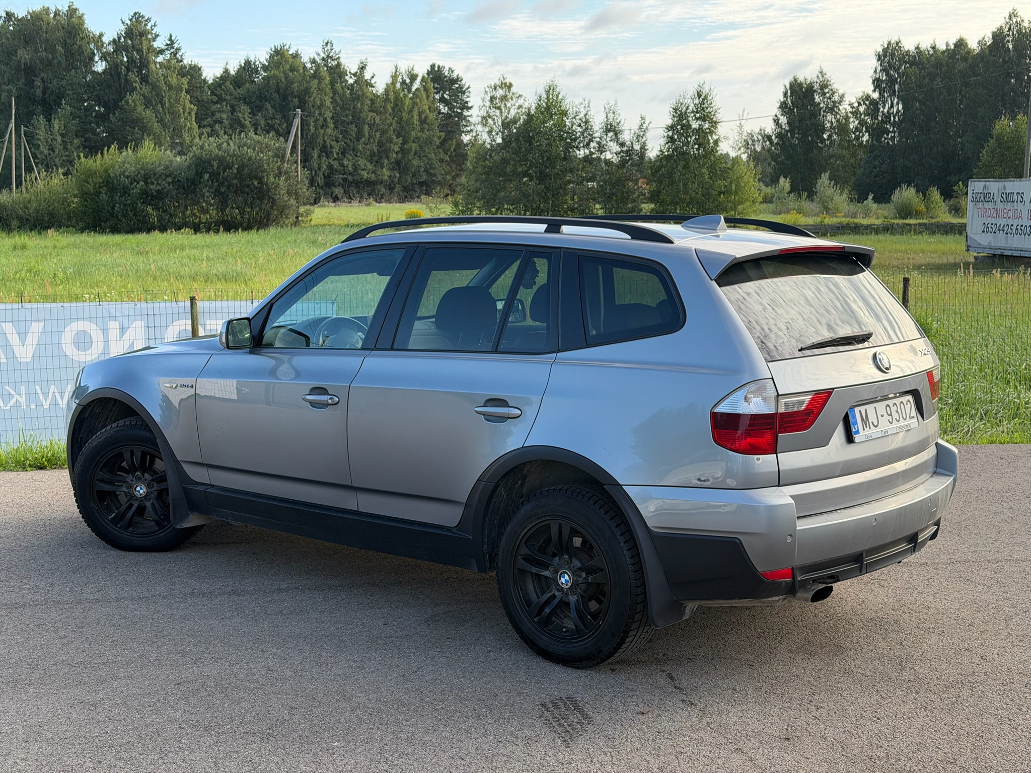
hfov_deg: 39.7
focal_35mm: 48
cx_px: 516
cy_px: 386
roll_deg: +0.4
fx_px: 1430
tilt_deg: -7.9
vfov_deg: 30.3
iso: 100
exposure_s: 1/1222
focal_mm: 6.76
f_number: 1.78
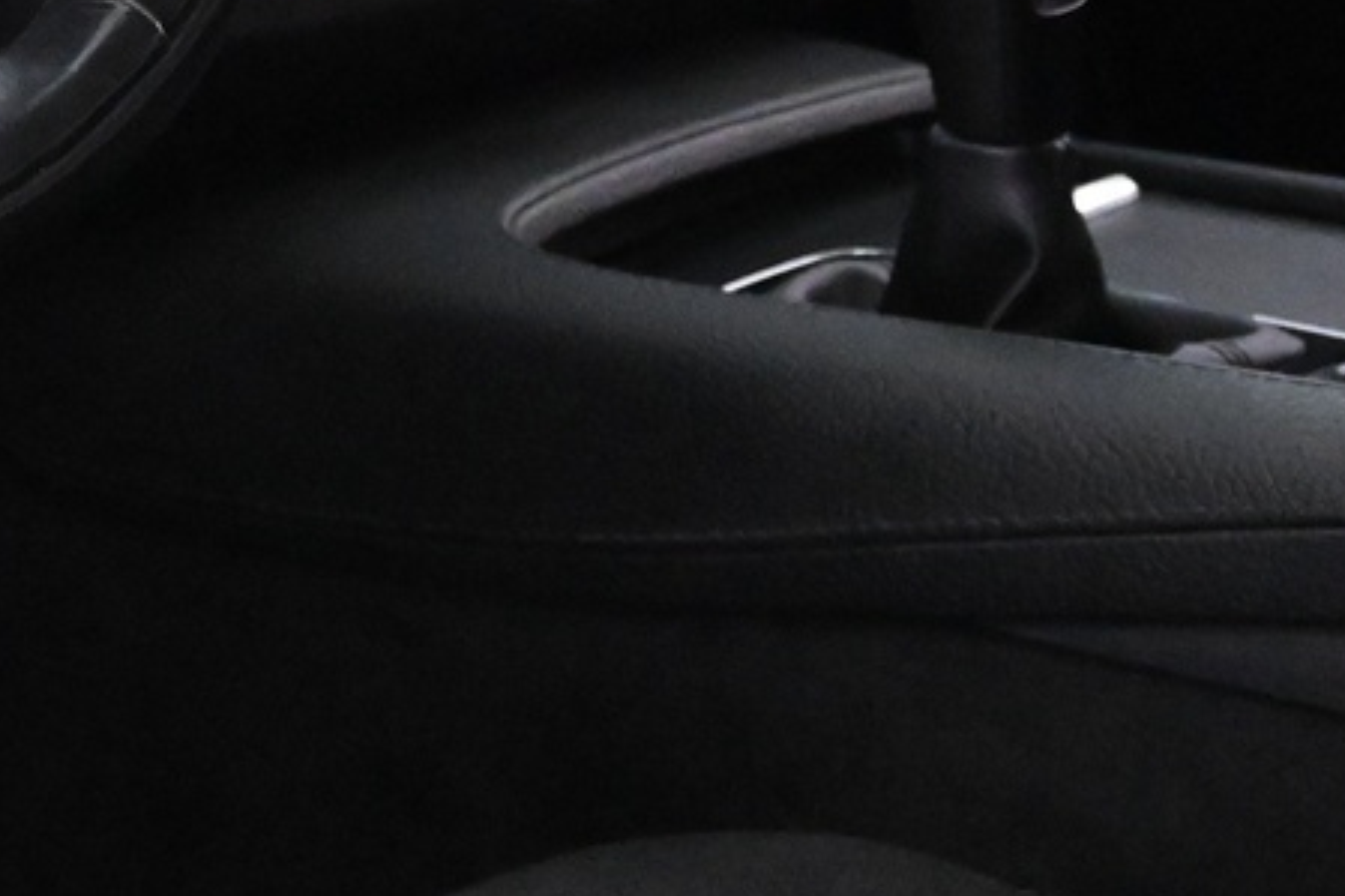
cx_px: 30
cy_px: -491
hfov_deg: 16.5
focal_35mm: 122
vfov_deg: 10.8
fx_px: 4545
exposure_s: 1/40
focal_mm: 22.5
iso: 8000
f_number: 4
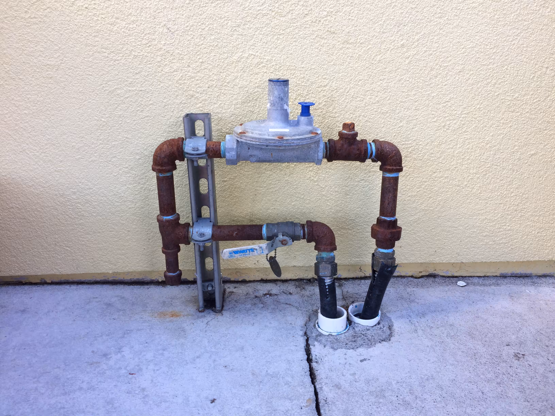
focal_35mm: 29
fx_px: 465
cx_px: 278
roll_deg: -0.7
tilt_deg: -23.5
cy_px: 208
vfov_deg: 48.2
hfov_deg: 61.7
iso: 32
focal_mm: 4.15
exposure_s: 1/120
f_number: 2.2
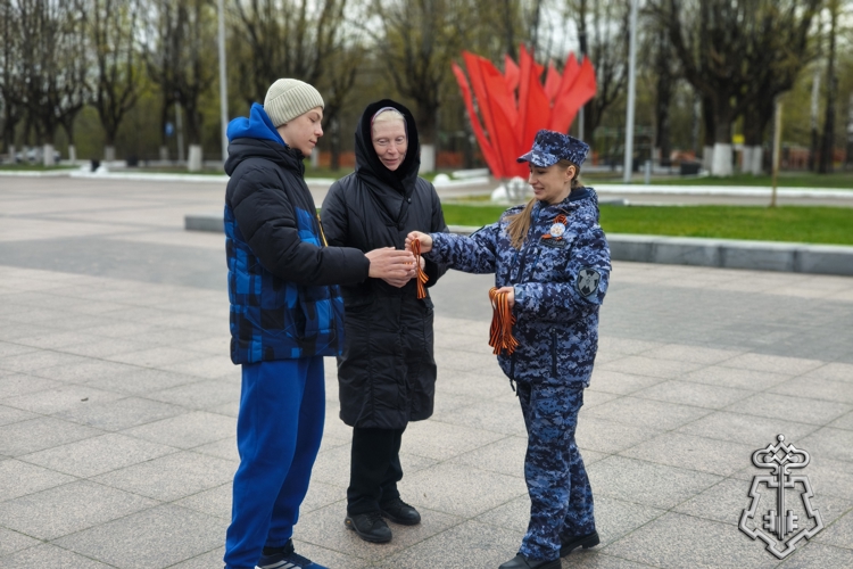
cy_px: 284
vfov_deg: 28.6
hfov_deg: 41.9
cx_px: 426
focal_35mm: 47
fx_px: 1114
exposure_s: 1/1225
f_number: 4.5
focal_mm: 7.1
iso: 500
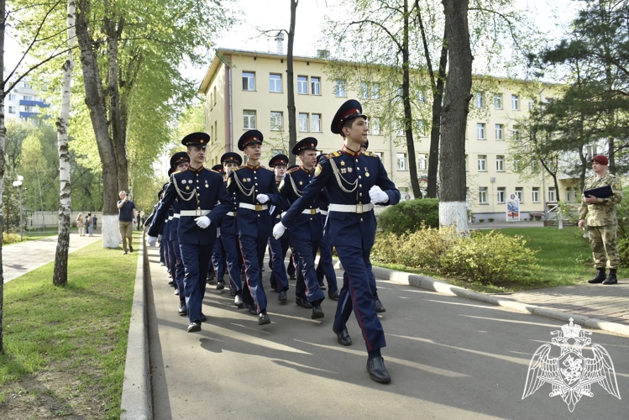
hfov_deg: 70.4
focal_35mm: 26
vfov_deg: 50.4
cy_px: 210
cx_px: 314
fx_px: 446
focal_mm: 17
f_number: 5.6
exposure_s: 1/640
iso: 640
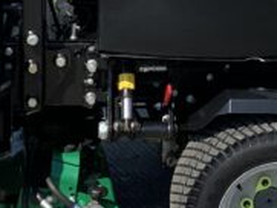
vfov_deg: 9.0
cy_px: -37
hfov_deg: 12.0
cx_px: 243
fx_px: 1313
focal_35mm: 164
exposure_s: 1/1675
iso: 16
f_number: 1.8
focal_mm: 3
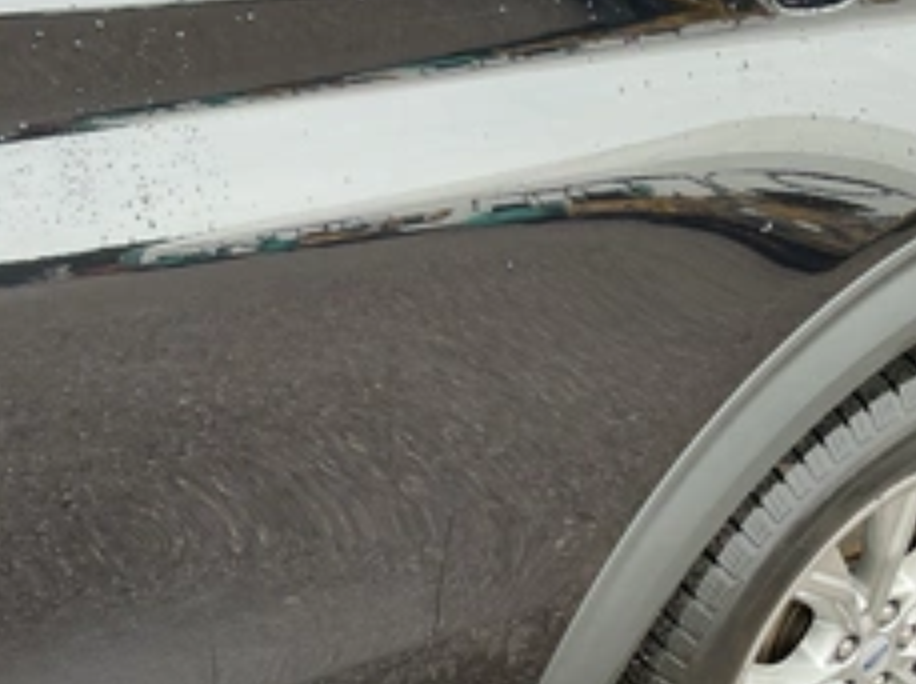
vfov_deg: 29.4
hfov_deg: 38.6
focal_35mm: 49
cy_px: 464
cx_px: 328
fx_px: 1295
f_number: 1.8
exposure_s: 1/131
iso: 25
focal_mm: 3
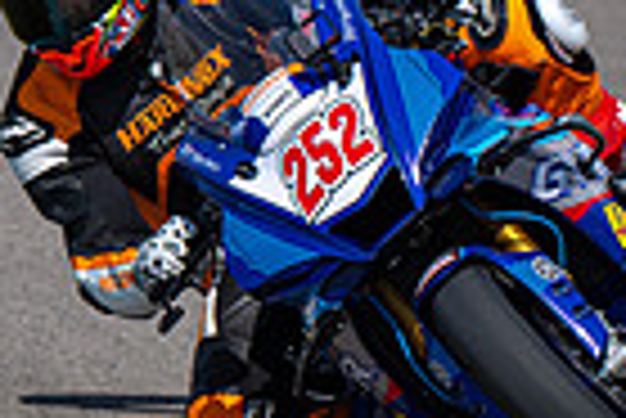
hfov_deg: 1.1
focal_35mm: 1912
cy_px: 176
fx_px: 33282
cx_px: 385
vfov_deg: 0.7
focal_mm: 360
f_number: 6.3
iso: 72
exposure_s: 1/800
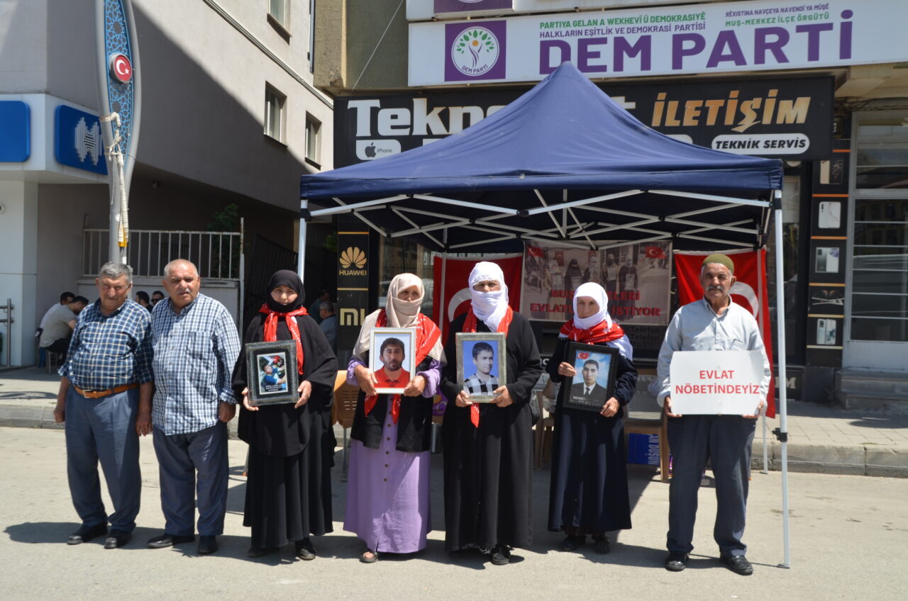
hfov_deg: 57.3
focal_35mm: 33
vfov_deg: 39.8
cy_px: 300
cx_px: 454
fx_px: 831
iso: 180
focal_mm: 22
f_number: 8
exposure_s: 1/250
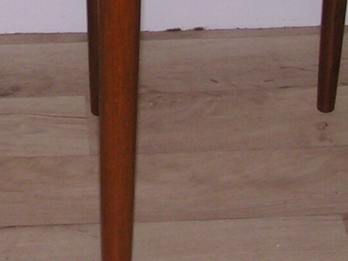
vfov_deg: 10.0
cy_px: -82
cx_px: 45
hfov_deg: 13.5
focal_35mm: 145
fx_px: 1458
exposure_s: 1/40
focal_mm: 5.8
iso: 50
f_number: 5.6
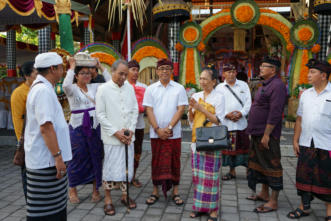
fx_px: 331
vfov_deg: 36.9
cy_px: 110
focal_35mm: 36
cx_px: 166
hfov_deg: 53.1
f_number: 4
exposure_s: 1/60
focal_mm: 36
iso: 125
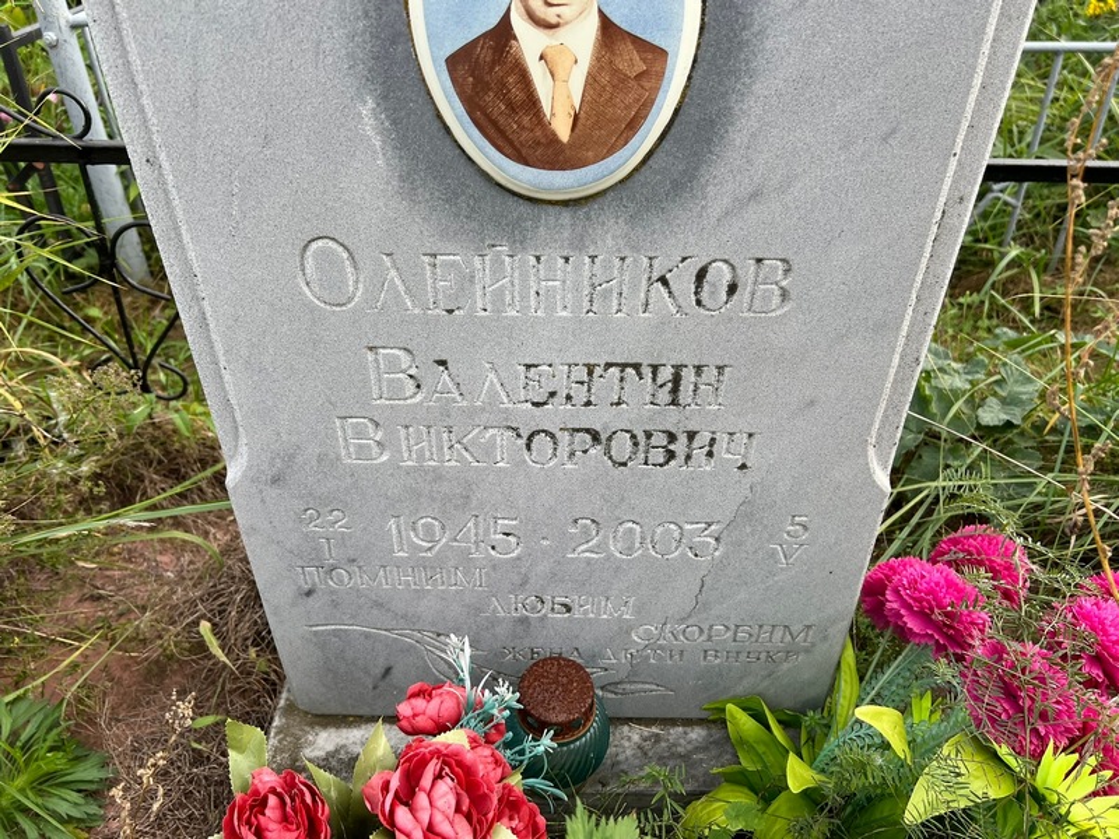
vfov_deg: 53.1
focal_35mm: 26
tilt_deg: -38.2
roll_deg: +0.5
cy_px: 420
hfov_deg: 67.3
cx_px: 560
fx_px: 840
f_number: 1.5
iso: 50
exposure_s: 1/1009
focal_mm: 5.7
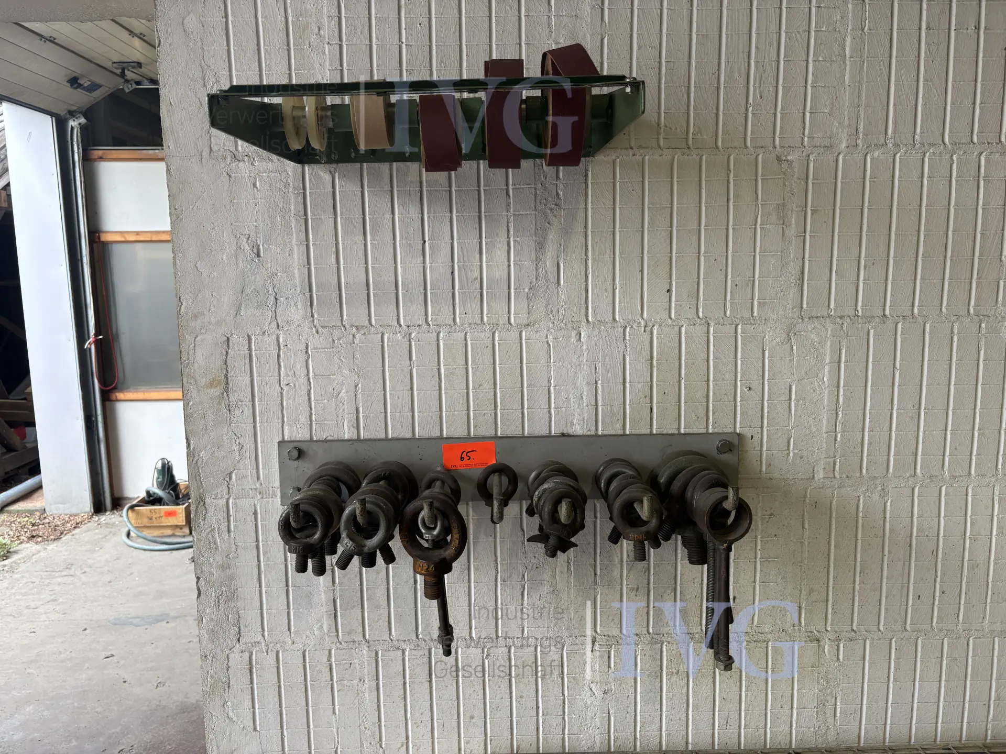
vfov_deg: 53.1
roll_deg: +1.4
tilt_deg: -7.0
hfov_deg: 67.3
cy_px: 377
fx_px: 756
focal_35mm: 26
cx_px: 503
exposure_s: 1/126
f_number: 1.6
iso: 50
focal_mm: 5.96
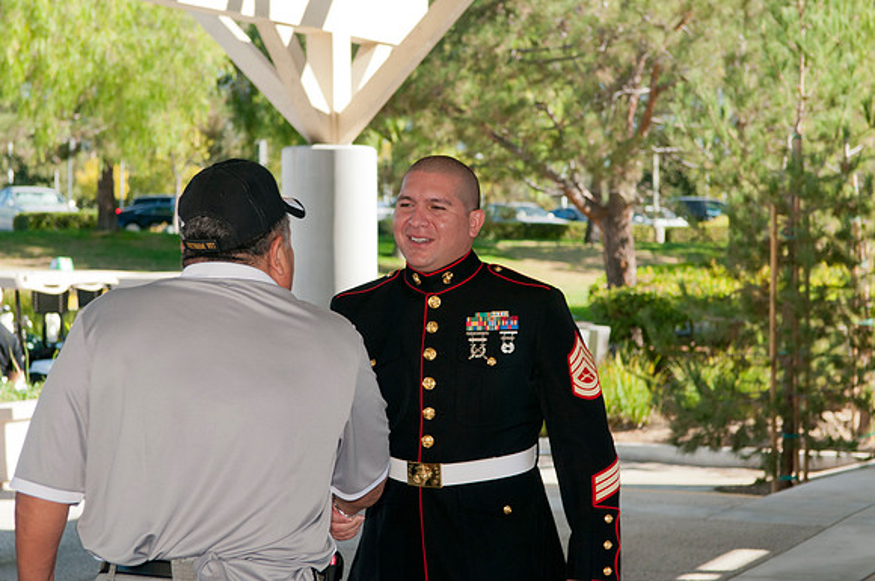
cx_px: 438
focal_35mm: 82
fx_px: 2002
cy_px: 290
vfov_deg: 16.5
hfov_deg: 24.6
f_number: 5
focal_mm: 55
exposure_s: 1/100
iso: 200
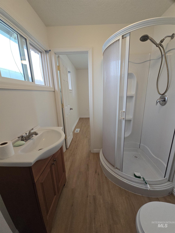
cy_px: 116
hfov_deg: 89.9
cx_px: 88
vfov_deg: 106.2
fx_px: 88
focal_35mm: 13
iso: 64
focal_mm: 2.2
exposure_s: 1/60
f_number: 2.2
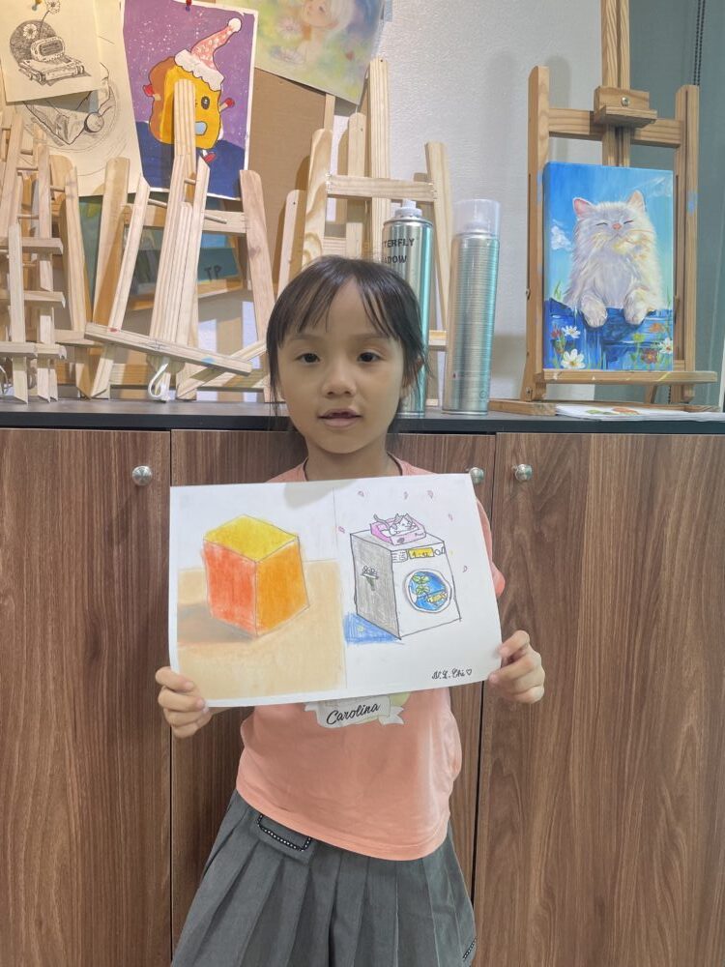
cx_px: 362
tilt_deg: -7.5
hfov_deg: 53.1
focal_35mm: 26
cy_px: 484
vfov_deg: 67.3
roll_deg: -2.4
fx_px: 726
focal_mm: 4.2
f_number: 1.6
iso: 80
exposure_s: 1/100
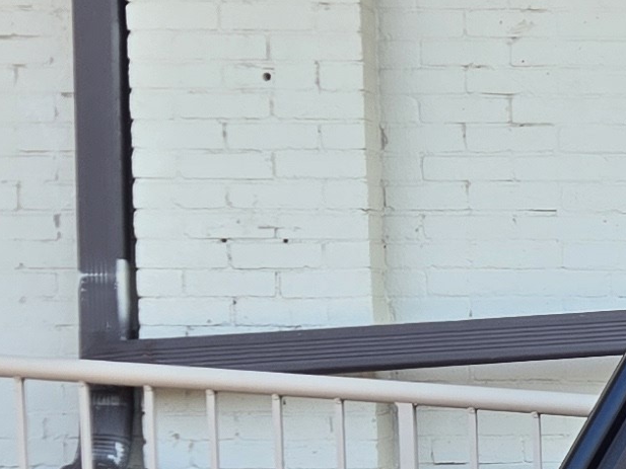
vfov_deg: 9.8
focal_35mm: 149
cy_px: 561
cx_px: 1229
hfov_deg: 11.9
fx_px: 2695
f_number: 1.8
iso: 25
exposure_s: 1/190
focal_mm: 5.4
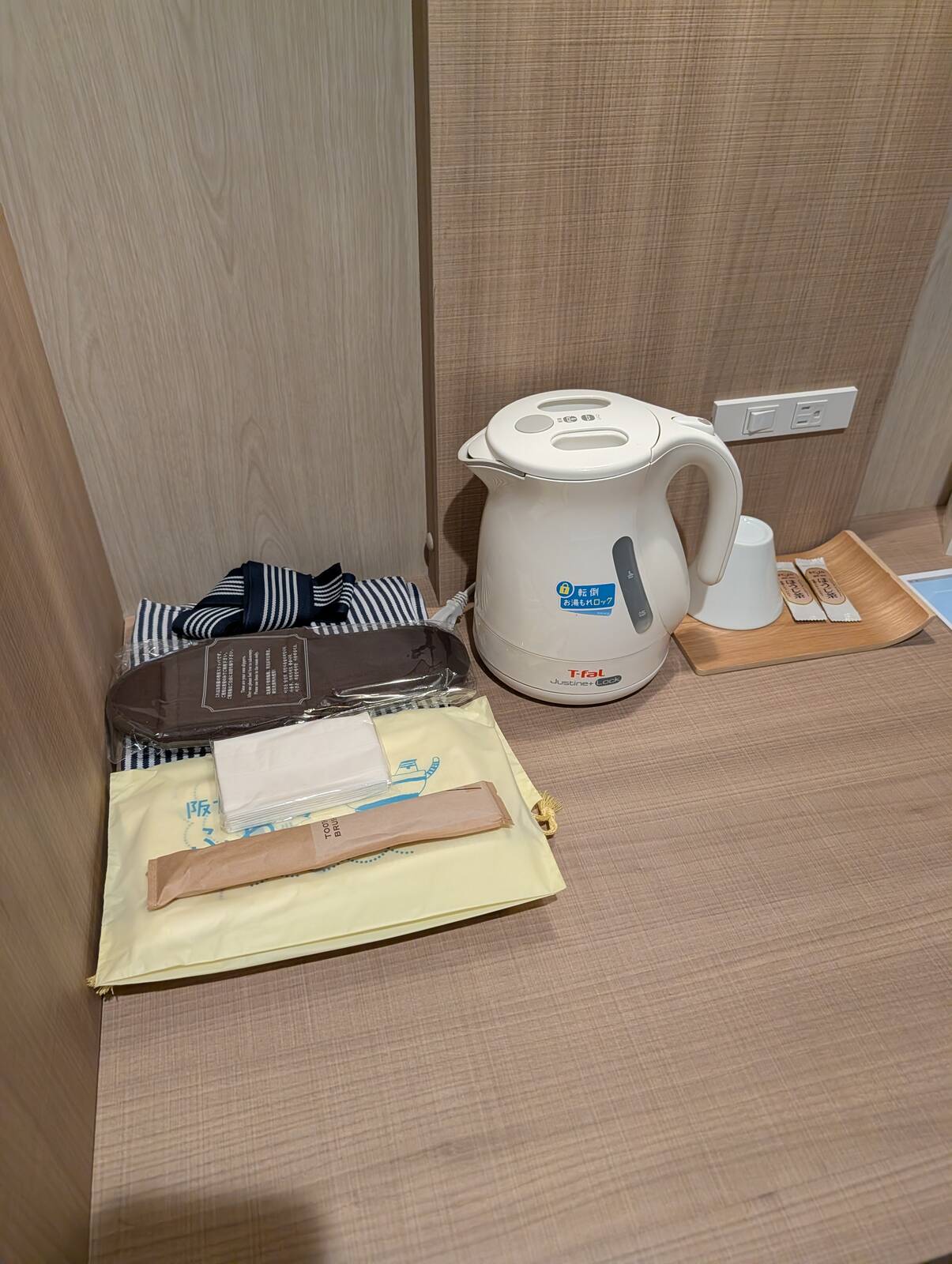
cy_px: 632
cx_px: 476
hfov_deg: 56.9
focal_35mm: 24
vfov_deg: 71.5
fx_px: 878
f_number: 1.68
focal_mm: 6.9
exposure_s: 1/512
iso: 1063
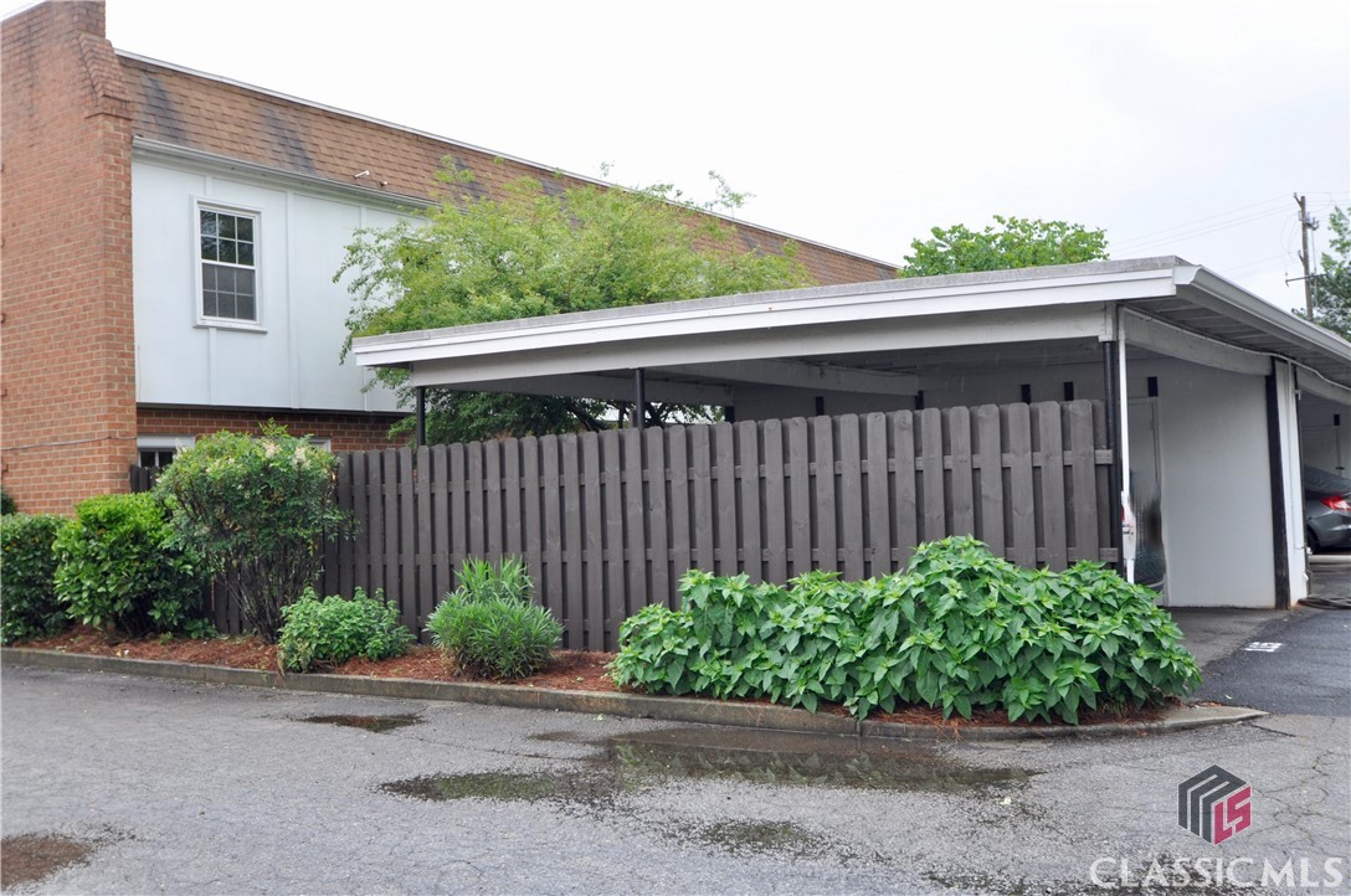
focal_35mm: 36
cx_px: 676
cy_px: 448
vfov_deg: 36.8
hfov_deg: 53.2
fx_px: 1349
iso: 200
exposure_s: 1/160
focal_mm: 24
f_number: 6.3
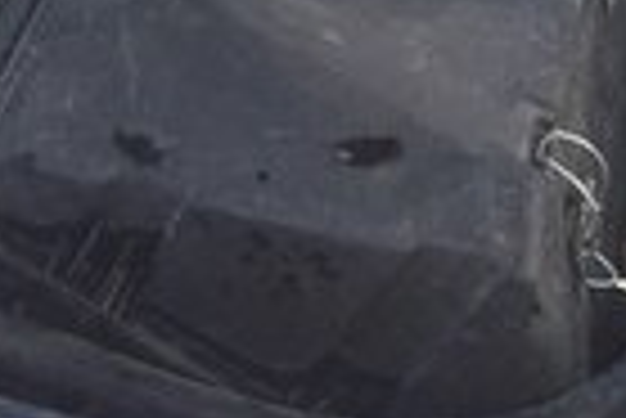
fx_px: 2402
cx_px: 81
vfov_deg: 9.0
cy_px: -573
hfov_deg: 14.7
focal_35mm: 138
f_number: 1.9
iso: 40
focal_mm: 3.7
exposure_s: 1/162
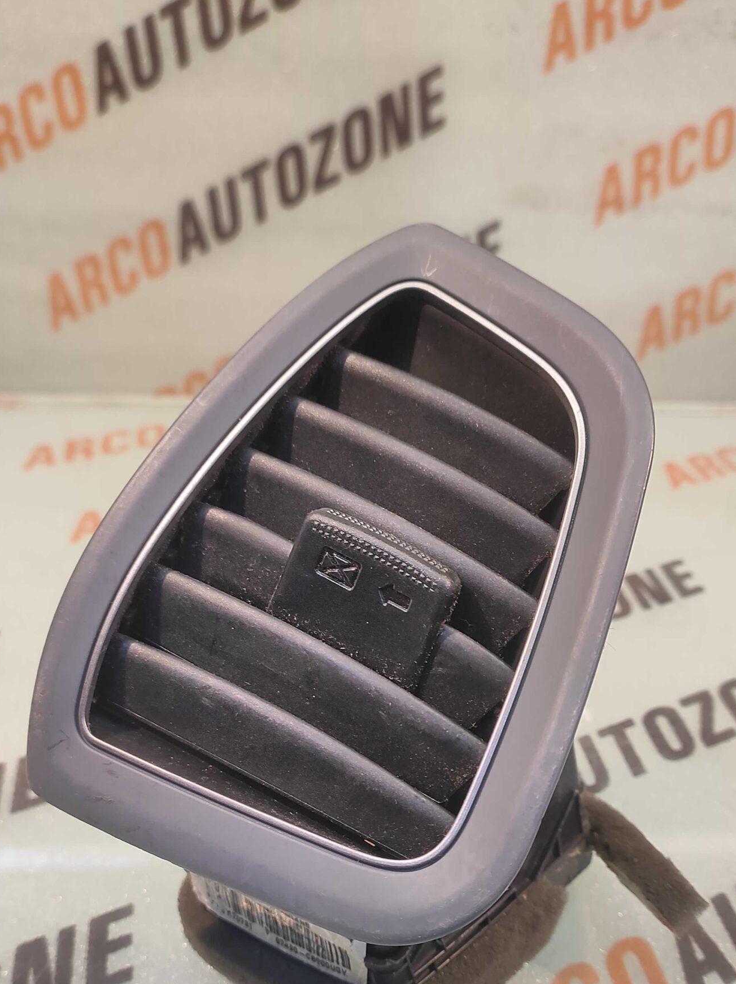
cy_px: 669
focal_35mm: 25
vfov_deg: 67.2
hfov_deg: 54.8
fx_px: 710
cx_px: 363
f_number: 1.79
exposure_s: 1/33
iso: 203
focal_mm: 4.74
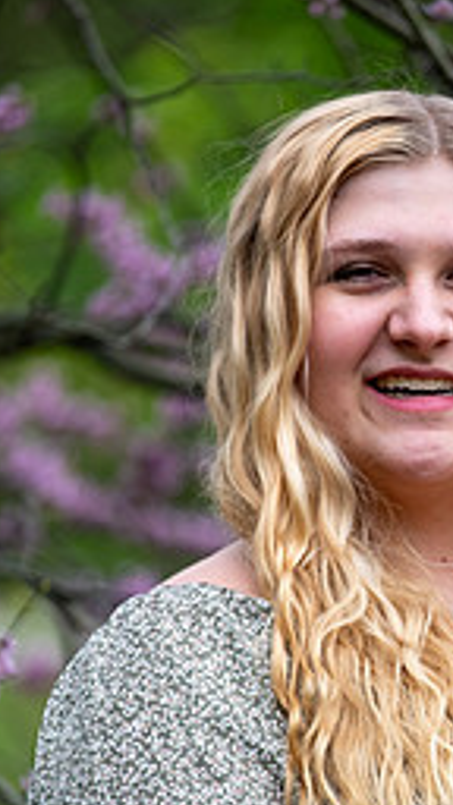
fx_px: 7623
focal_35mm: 357
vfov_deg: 6.0
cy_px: 575
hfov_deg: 3.4
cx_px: 447
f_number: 2.8
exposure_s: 1/500
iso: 250
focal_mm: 129.2
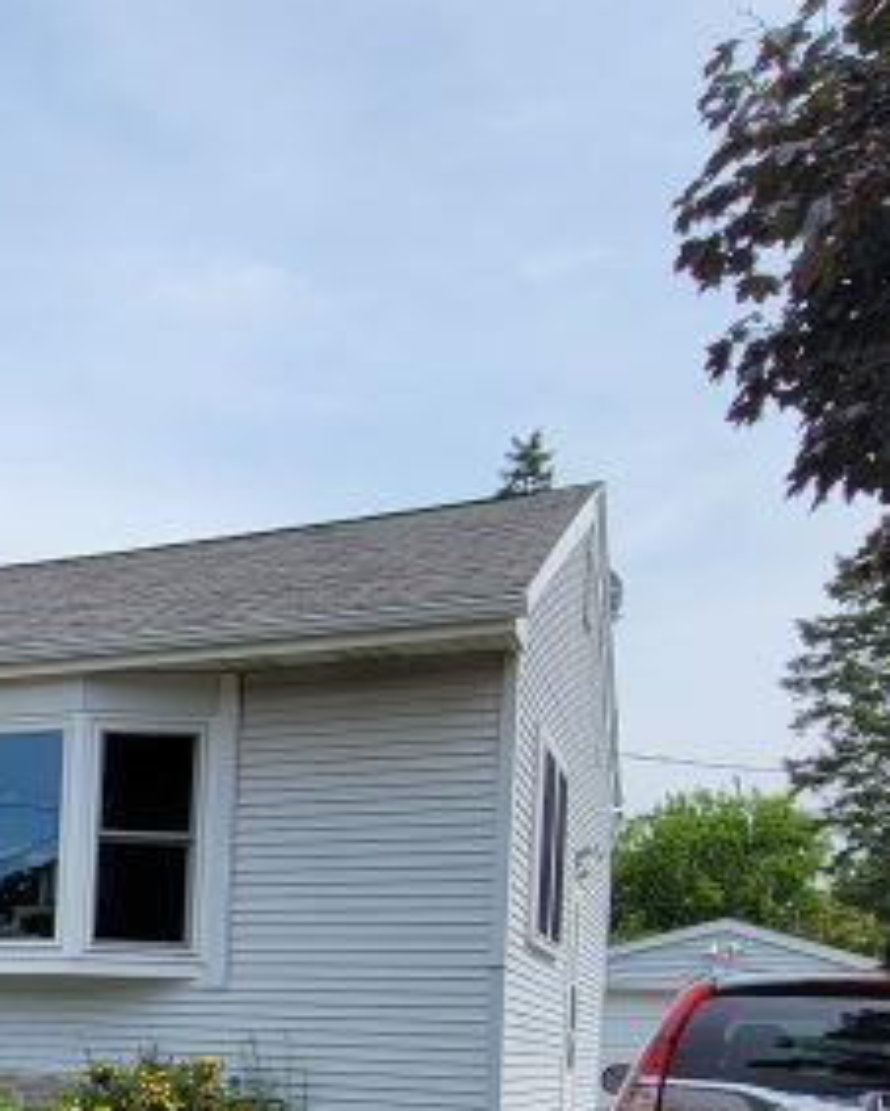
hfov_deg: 26.8
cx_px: -315
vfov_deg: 37.0
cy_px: 1056
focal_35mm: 46
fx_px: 1513
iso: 50
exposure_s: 1/1844
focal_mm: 2.2
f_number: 2.2
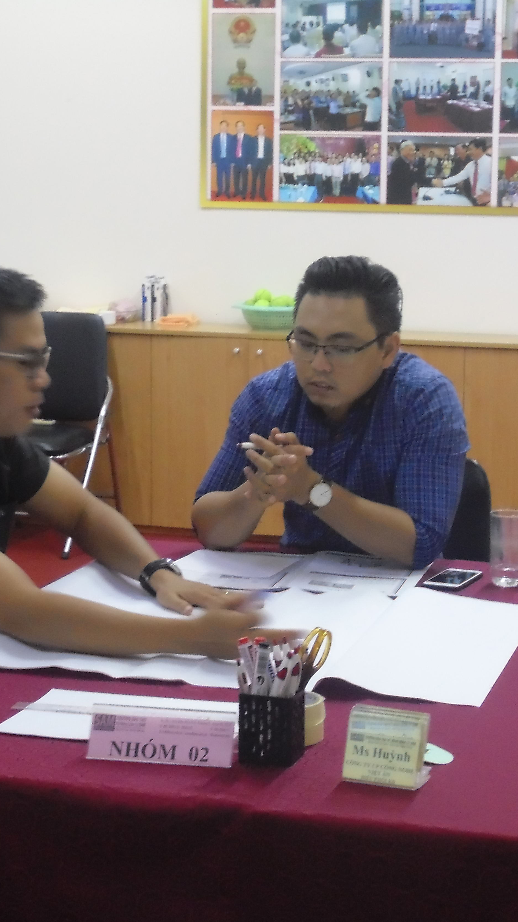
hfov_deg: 14.4
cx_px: 353
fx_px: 2051
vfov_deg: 25.3
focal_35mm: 84
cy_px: 472
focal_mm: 10.1
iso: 400
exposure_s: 1/10
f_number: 5.2
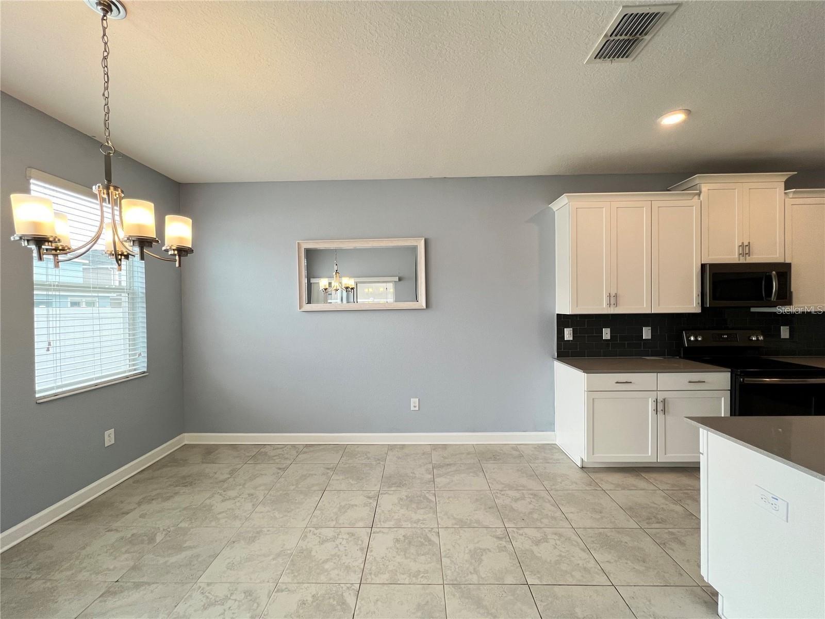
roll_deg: +1.0
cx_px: 412
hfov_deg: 106.2
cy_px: 310
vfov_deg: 89.9
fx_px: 310
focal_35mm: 13
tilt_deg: -0.5
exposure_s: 1/120
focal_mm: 1.57
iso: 125
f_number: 1.8
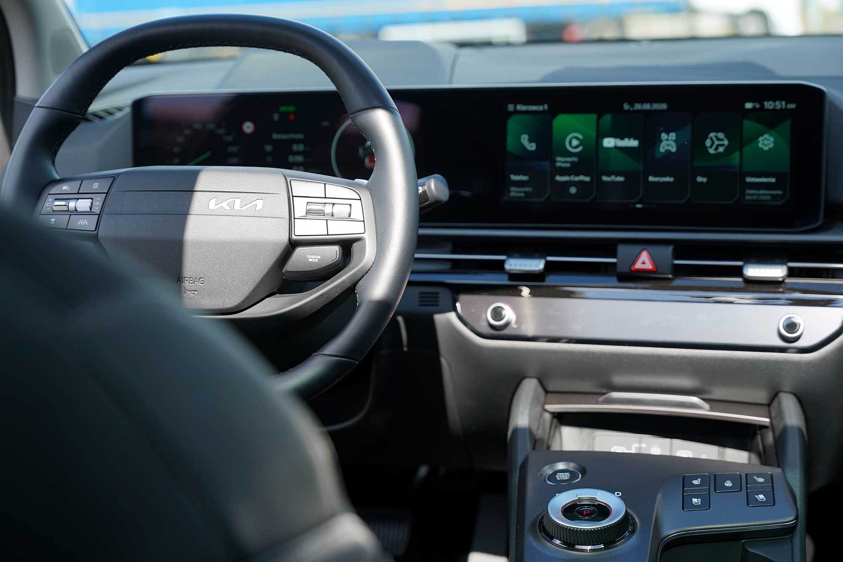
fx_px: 1243
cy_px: 281
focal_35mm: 53
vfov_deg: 25.5
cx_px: 422
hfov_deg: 37.5
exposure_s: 1/320
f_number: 3.5
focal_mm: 53.1
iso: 100
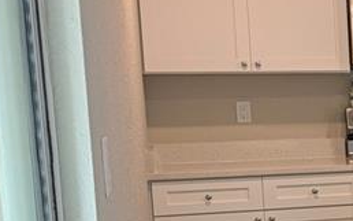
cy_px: 205
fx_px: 971
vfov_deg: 12.8
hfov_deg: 16.9
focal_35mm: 101
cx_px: 640
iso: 23
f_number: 1.68
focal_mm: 6.9
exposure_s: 1/151
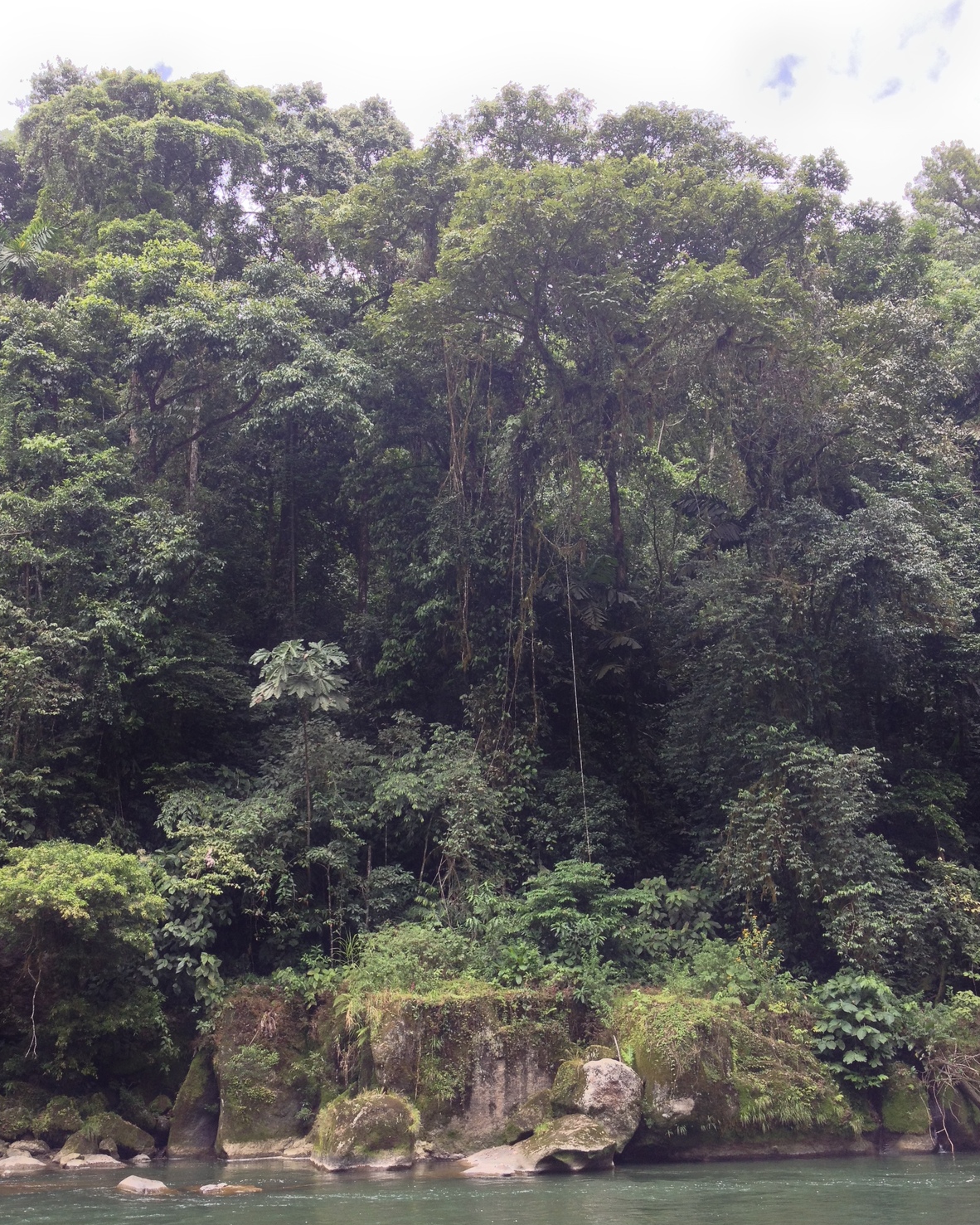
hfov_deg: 40.1
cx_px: 491
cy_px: 637
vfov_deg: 49.1
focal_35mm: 37
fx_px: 1341
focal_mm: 4.28
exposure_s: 1/297
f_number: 2.4
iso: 50
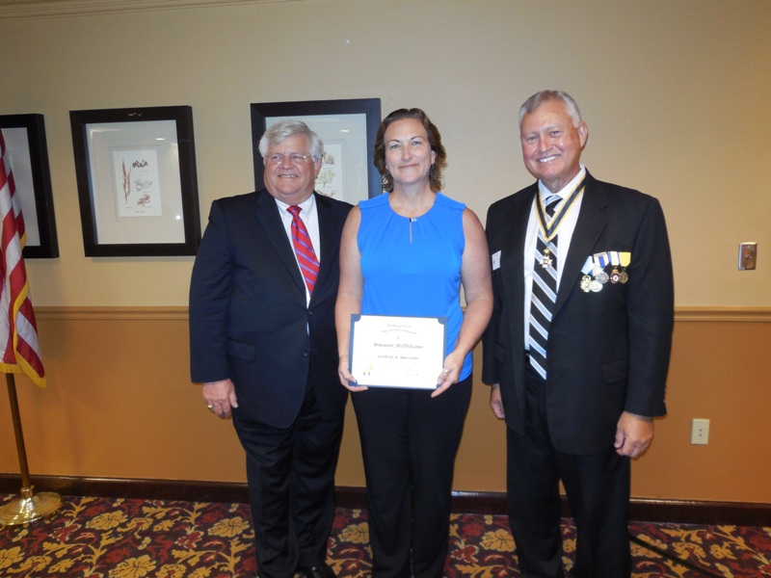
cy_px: 289
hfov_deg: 69.4
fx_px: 557
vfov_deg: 54.9
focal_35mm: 25
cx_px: 386
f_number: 3.1
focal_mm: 4.5
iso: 280
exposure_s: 1/25
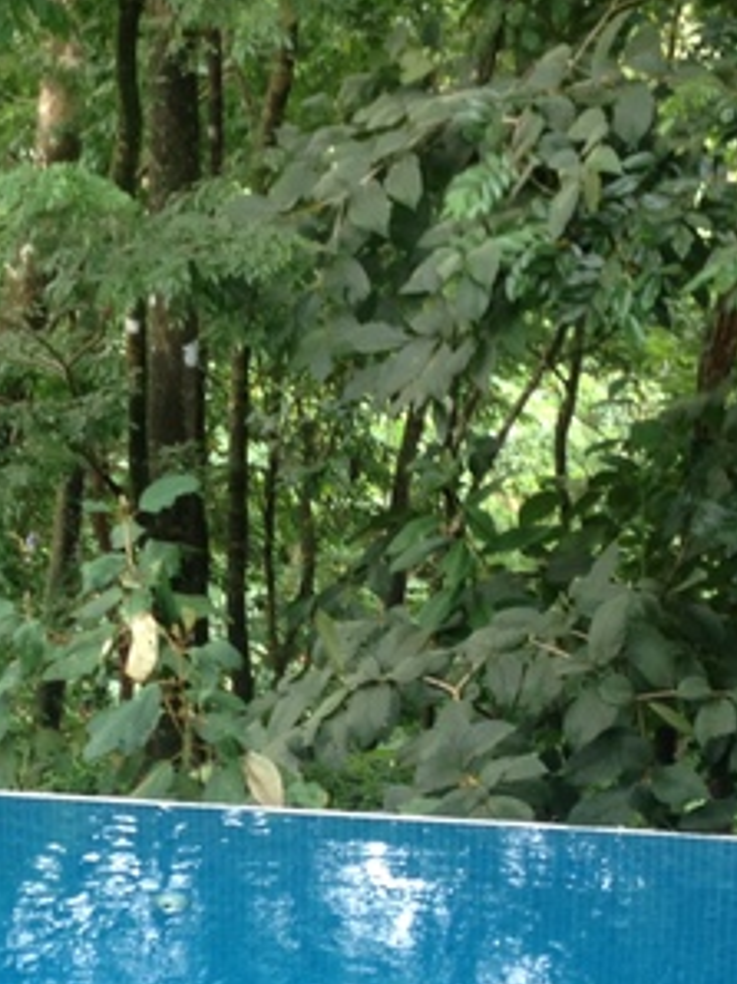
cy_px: 611
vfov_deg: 20.8
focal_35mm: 94
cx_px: 165
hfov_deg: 15.6
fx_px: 2672
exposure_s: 1/40
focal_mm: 4.28
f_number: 2.4
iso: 50
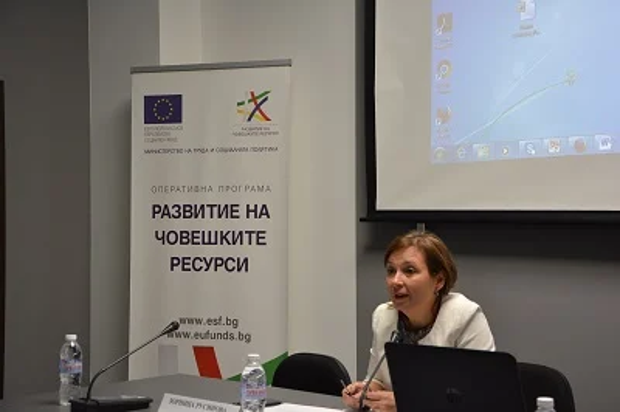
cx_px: 310
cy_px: 206
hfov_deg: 27.0
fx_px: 1291
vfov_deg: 18.2
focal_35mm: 75
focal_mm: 50
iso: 500
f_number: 5
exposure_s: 1/60
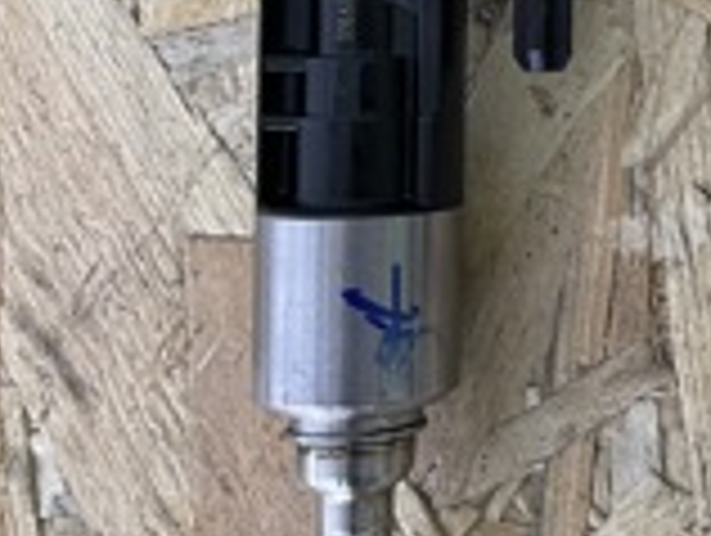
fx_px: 2160
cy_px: -65
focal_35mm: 105
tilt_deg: -87.8
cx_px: 1390
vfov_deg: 13.8
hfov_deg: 15.3
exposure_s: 1/50
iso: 125
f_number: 1.6
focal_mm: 4.2
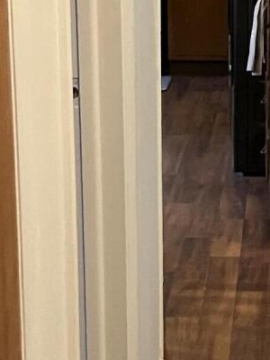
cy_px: 250
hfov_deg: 10.4
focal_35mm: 140
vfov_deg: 14.1
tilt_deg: -14.8
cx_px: 327
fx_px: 1456
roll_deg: -1.1
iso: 250
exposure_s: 1/60
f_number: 1.8
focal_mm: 3.99
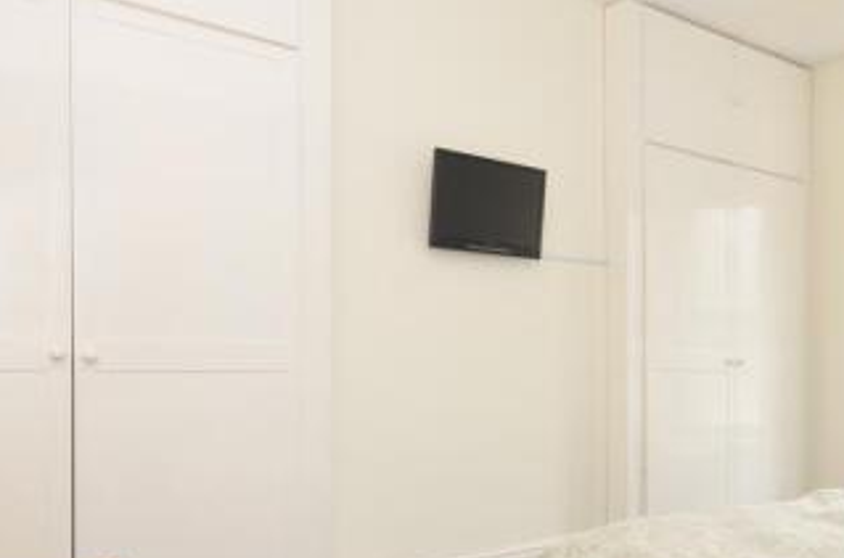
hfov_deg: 52.1
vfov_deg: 36.9
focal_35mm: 36
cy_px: 360
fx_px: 831
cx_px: 606
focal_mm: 11.5
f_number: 8
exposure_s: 1/40
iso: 500
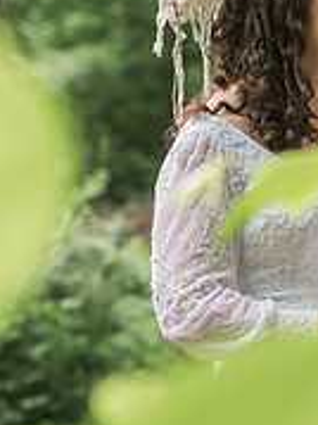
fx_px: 3201
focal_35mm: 261
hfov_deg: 5.7
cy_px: 97
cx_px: 306
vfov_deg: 7.6
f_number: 3.5
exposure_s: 1/320
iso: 500
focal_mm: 80
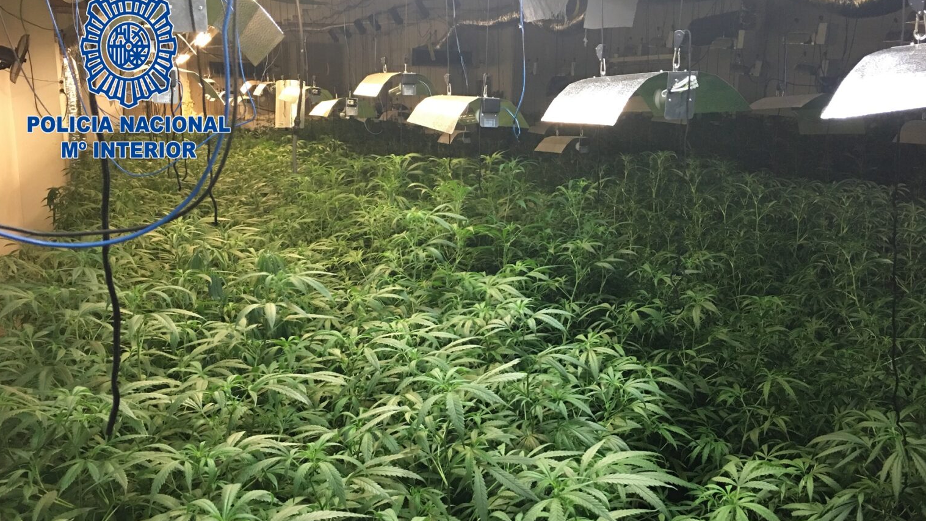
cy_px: 268
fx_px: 786
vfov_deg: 36.7
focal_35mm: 32
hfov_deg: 61.0
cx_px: 466
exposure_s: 1/17
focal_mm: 4.15
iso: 125
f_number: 2.2
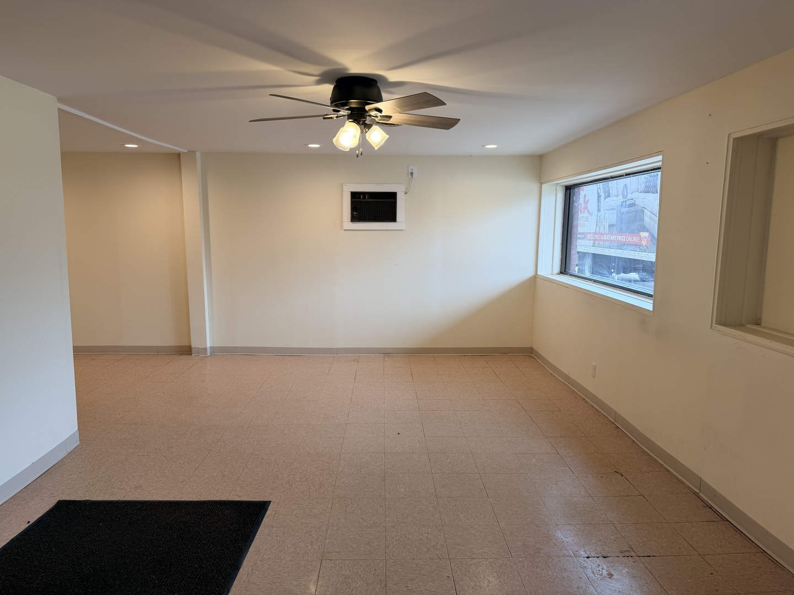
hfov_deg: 71.6
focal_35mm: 24
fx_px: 550
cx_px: 397
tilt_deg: -7.2
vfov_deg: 56.8
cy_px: 298
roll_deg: +0.1
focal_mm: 6.76
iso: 100
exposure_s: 1/112
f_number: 1.78
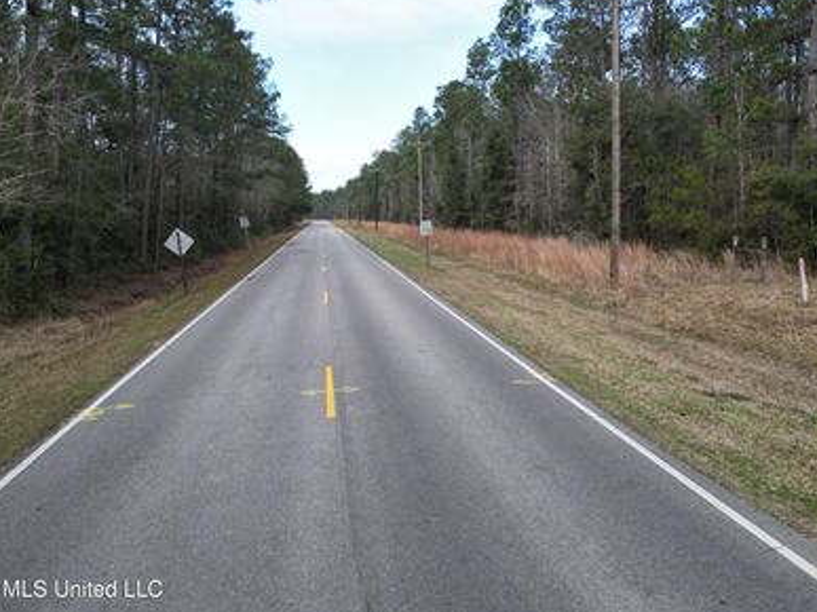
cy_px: 229
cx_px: 456
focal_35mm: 31
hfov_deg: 58.2
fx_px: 731
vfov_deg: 45.0
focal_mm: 6.72
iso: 140
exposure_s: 1/1000
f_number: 1.7
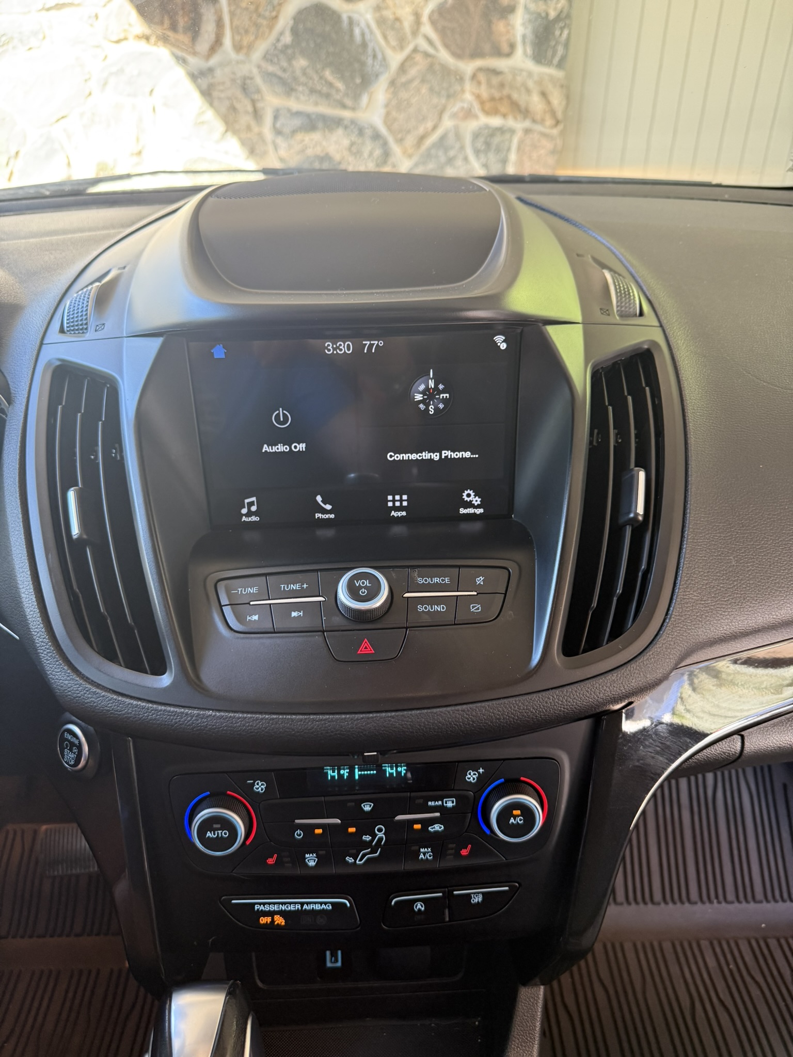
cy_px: 528
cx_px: 396
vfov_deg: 71.6
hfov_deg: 56.8
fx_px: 733
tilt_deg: -30.2
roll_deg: -0.4
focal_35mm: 24
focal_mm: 6.76
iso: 250
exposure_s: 1/60
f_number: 1.78
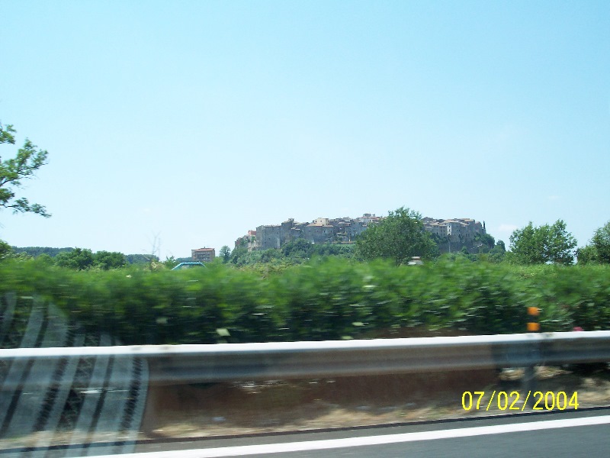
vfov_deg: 37.7
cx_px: 305
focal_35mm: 38
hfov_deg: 49.0
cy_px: 229
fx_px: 670
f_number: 4.8
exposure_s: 1/350
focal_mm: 8
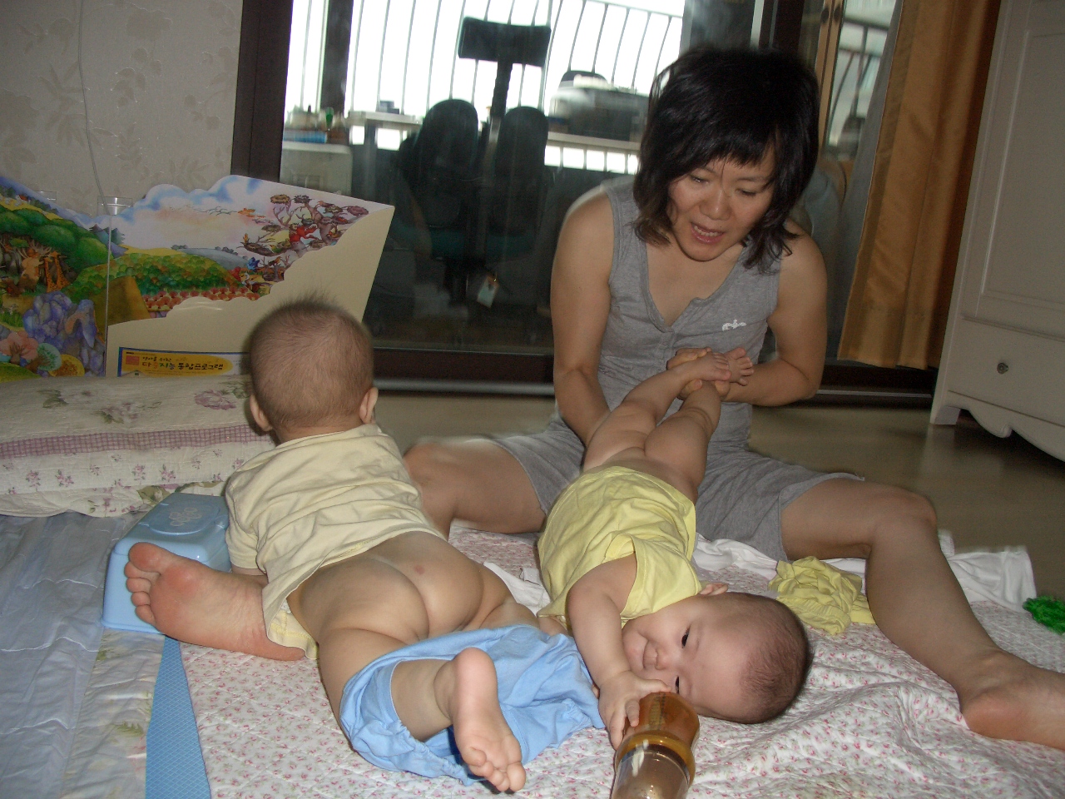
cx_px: 532
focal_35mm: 33
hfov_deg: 55.4
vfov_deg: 42.9
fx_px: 1015
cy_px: 400
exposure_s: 1/60
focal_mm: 7.1
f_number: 2.8
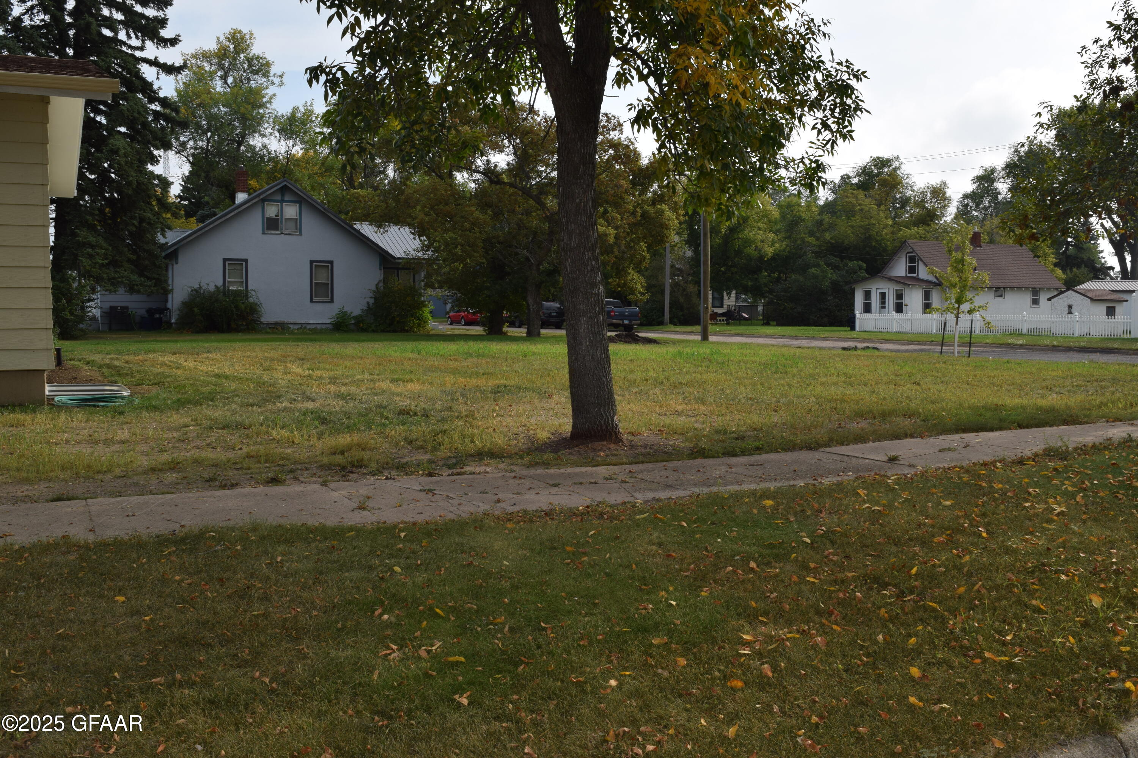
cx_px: 569
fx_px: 1043
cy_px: 379
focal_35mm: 33
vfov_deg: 40.0
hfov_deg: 57.2
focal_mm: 22
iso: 100
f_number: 11
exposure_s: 1/200
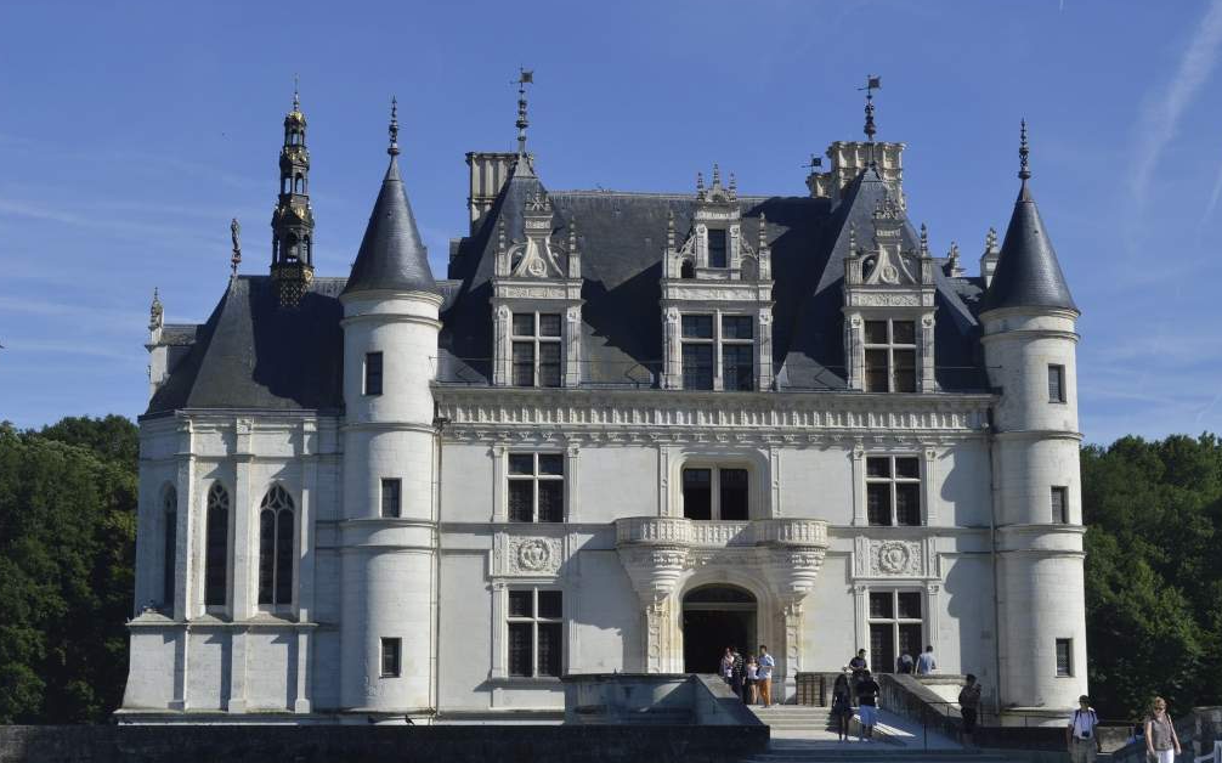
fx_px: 1864
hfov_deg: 36.3
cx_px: 611
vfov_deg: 23.1
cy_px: 399
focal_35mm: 56
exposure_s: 1/250
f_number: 10
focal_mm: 36
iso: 100
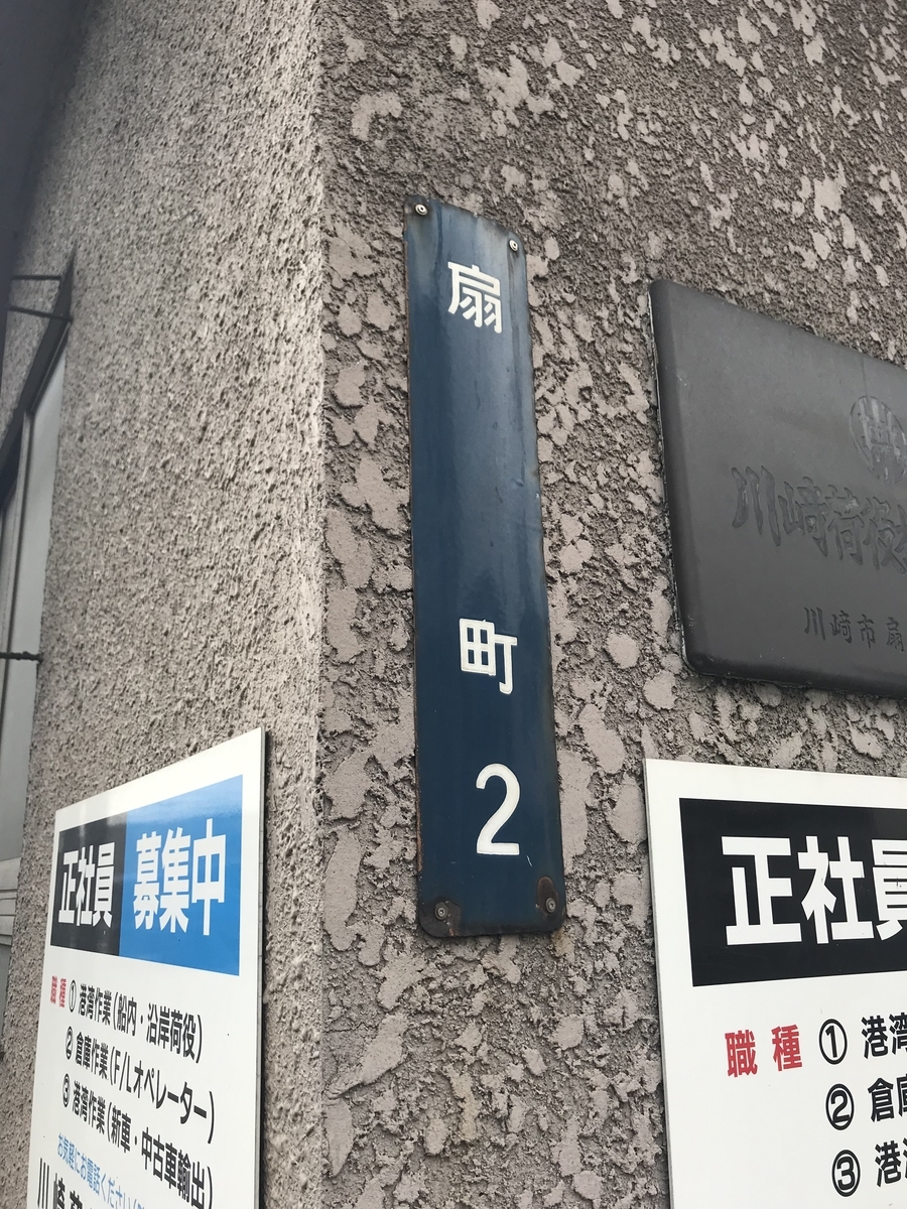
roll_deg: +2.3
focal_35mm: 28
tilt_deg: +17.5
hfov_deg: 49.7
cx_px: 454
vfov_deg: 63.4
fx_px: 978
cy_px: 604
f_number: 1.8
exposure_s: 1/778
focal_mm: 3.99
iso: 20
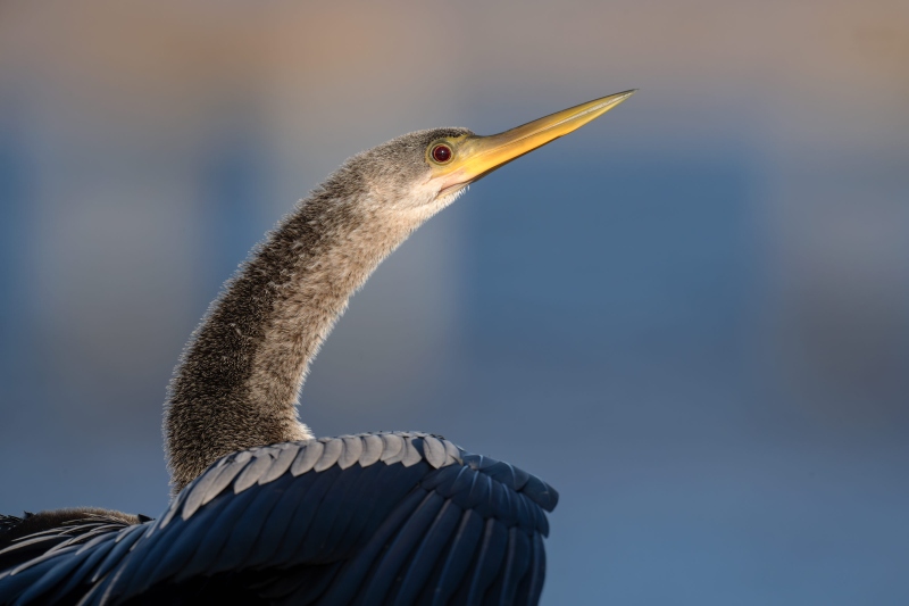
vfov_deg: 1.1
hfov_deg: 1.7
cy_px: 303
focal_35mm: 1200
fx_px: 30292
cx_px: 454
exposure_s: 1/1000
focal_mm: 1200
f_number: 13
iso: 1600
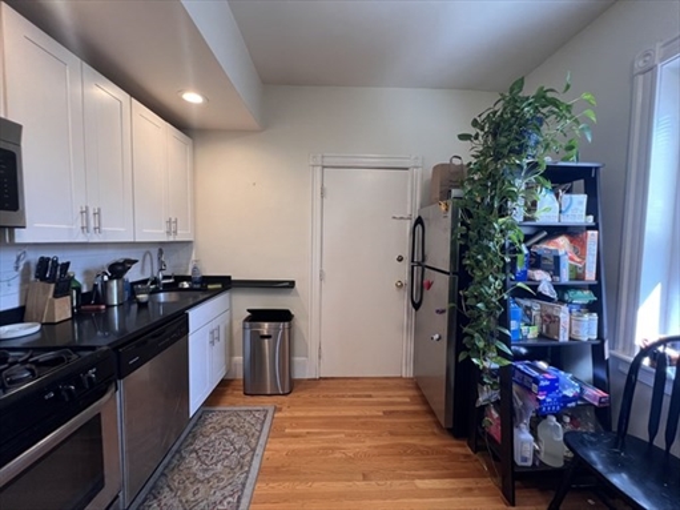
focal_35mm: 13
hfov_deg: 106.2
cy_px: 255
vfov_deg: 89.9
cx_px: 340
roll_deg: -0.9
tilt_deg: -3.4
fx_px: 255
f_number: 1.8
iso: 250
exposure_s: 1/120
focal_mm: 1.57
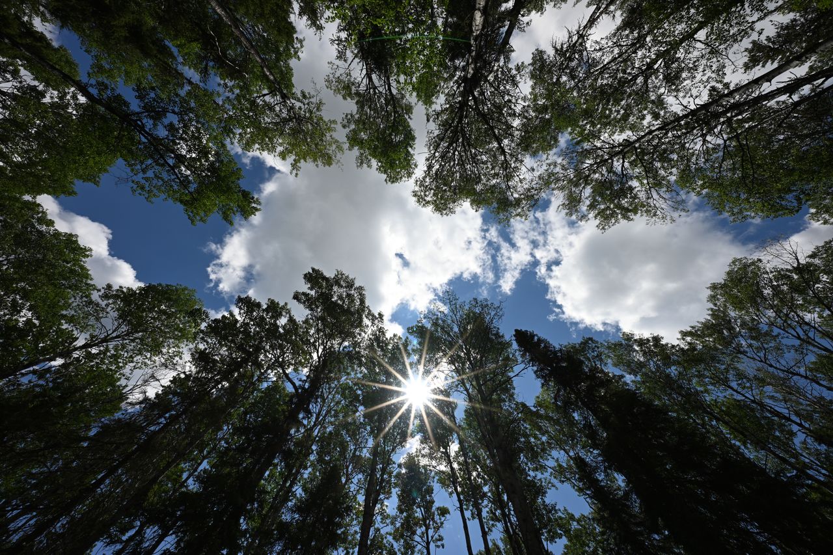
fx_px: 278
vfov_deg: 90.0
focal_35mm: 12
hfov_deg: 112.6
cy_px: 278
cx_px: 416
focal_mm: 12
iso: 100
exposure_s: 1/200
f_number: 14
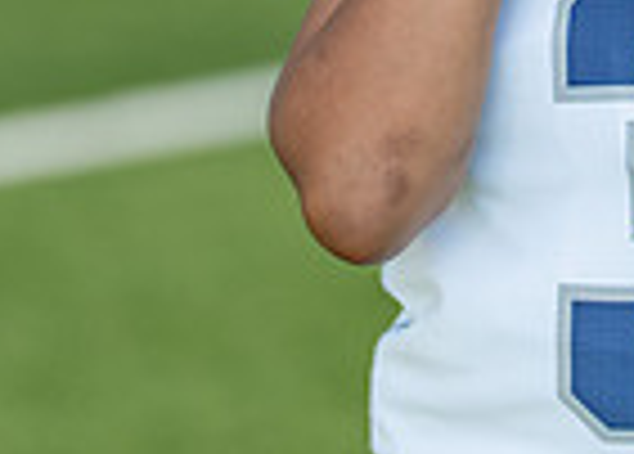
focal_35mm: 221
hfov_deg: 9.0
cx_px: 706
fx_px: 3983
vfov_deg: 6.5
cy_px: -81
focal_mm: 50
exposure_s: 1/2000
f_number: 1.2
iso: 100
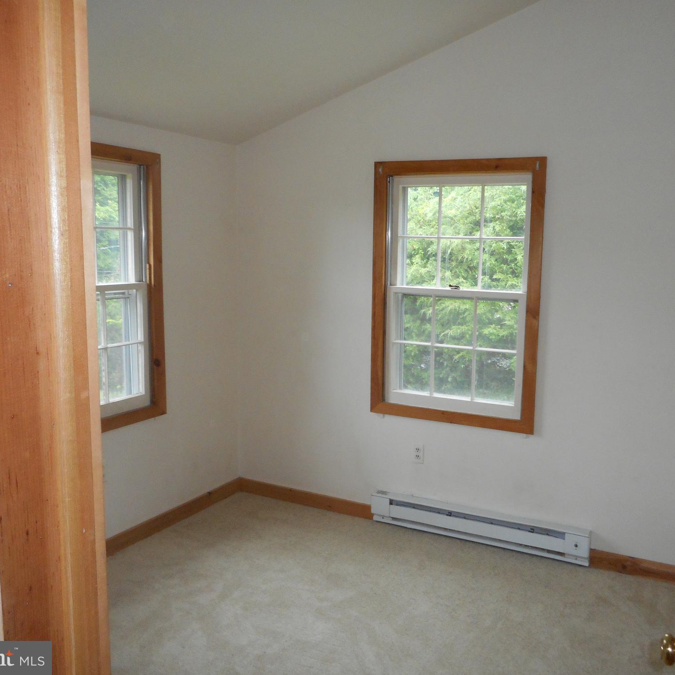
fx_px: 662
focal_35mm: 30
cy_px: 334
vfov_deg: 54.0
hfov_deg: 53.7
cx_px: 398
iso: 250
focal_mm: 4.5
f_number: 3.7
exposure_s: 1/25
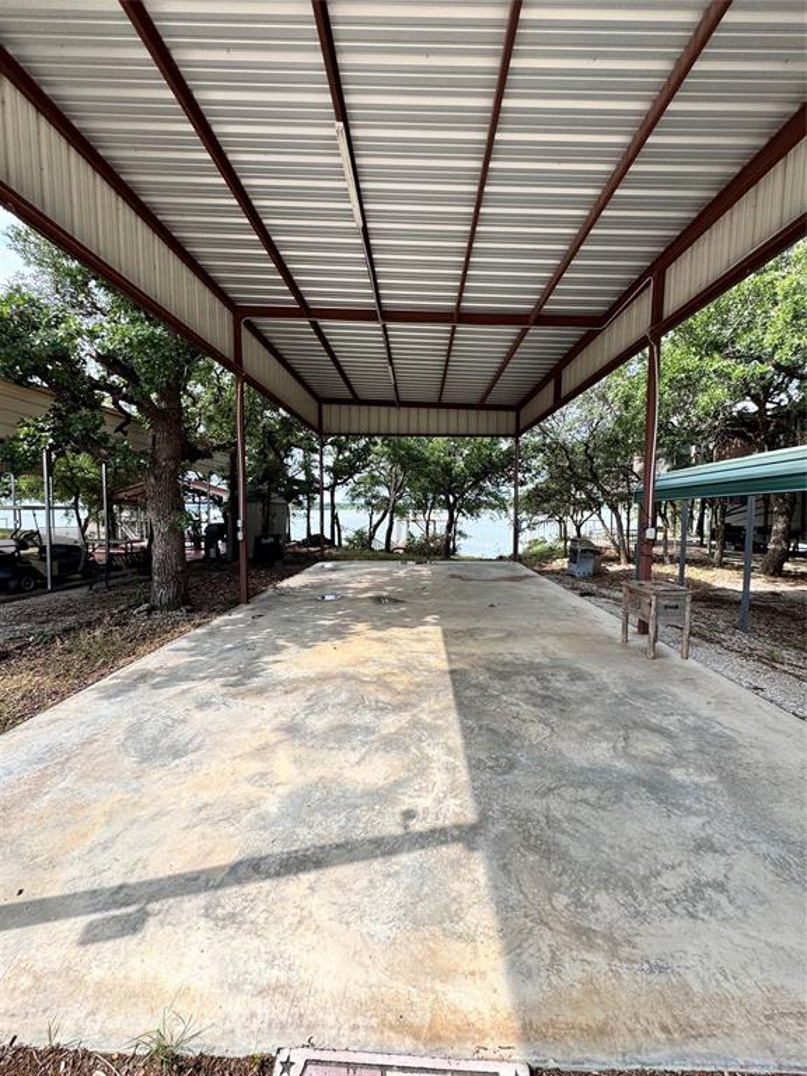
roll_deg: +0.8
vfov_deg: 102.1
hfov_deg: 85.7
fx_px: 435
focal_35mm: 14
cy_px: 538
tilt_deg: -2.8
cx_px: 404
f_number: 2.2
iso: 50
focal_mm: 2.22
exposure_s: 1/849
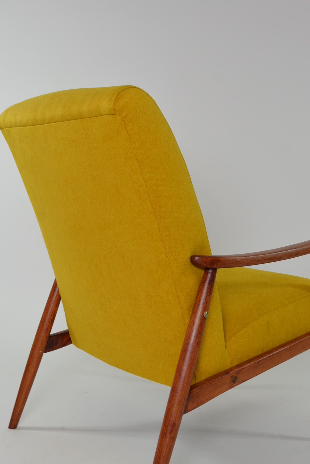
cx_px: 168
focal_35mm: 46
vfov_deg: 42.6
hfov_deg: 29.5
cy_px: 294
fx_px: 589
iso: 400
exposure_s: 1/60
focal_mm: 21
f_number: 7.1
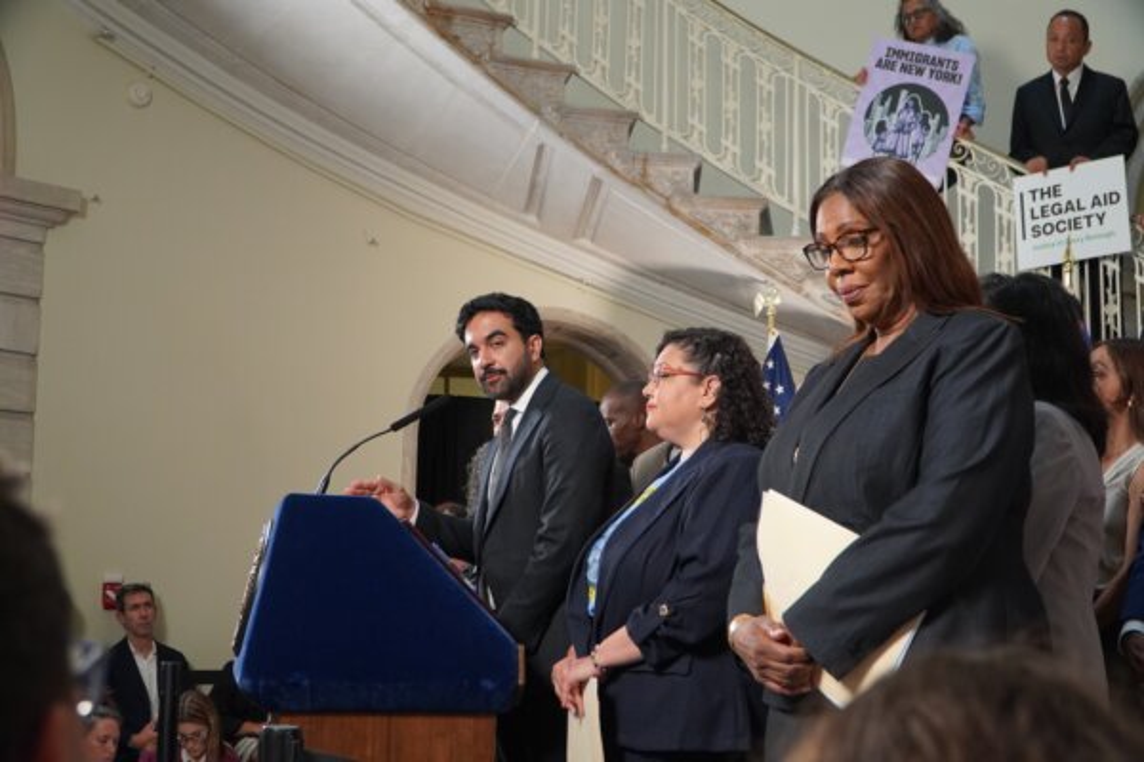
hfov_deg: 46.4
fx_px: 1335
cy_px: 381
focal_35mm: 42
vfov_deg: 31.9
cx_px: 572
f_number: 4
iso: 1600
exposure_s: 1/160
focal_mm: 28
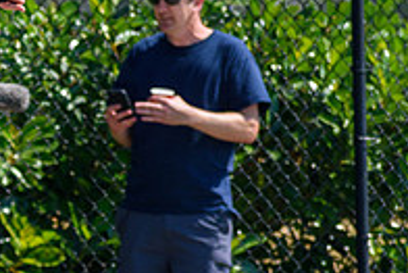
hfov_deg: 2.4
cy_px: 247
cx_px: -114
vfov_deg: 1.6
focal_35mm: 842
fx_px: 9549
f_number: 5.6
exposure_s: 1/2000
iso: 320
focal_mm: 190
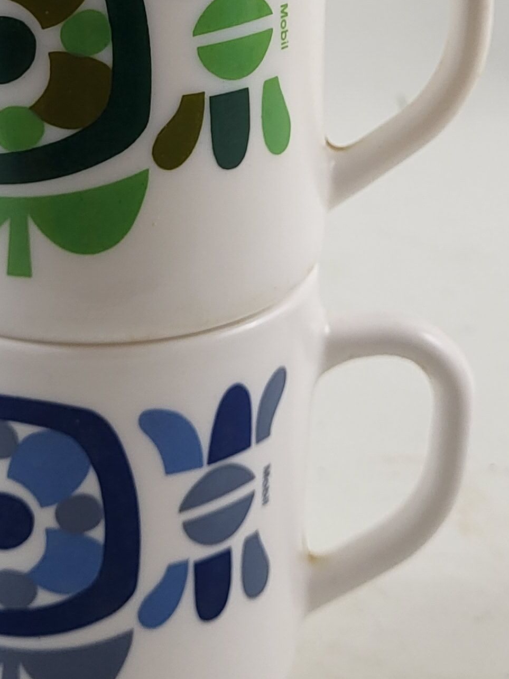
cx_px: 200
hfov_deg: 18.2
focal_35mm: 81
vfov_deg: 22.9
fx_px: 1588
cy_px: -38
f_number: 1.8
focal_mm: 5.4
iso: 200
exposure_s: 1/100
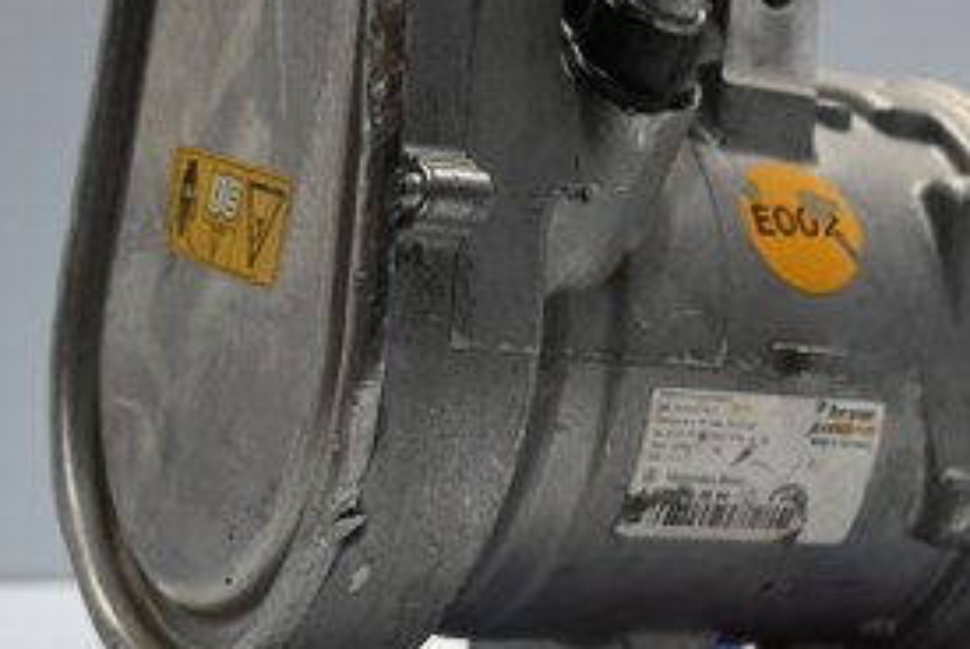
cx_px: 688
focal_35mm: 87
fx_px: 2337
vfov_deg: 15.8
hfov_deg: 23.3
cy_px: 176
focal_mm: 26.5
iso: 320
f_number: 4.5
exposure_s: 1/40
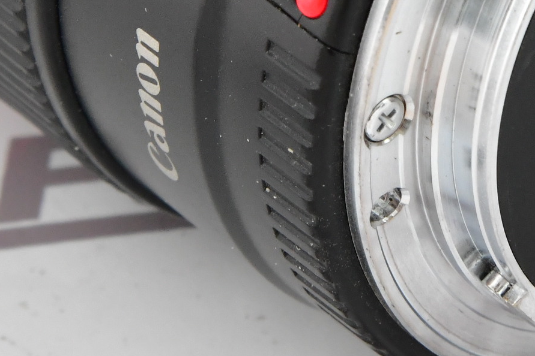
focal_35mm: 556
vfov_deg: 2.5
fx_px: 8262
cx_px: 449
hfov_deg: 3.7
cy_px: -212
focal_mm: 120
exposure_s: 1/125
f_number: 14
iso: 1600
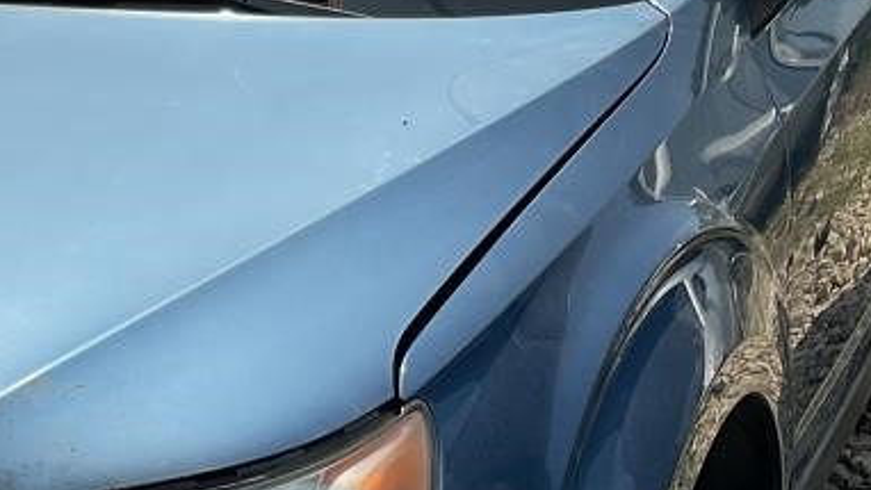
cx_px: 162
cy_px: 276
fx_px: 2448
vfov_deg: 11.4
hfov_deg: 19.9
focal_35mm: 106
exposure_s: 1/2320
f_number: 1.8
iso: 16
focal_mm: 3
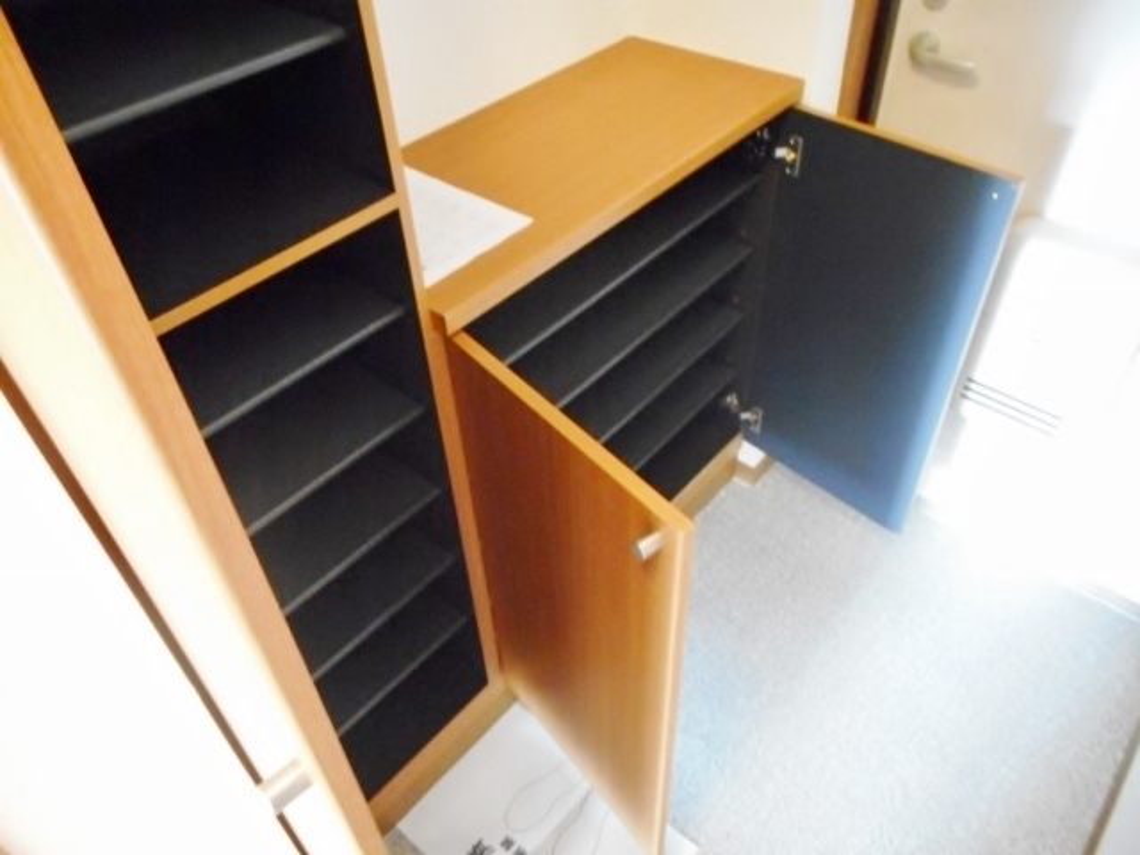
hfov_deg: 69.4
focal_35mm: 25
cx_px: 570
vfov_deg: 54.9
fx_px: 823
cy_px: 428
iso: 800
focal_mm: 4.5
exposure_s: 1/4
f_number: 3.7
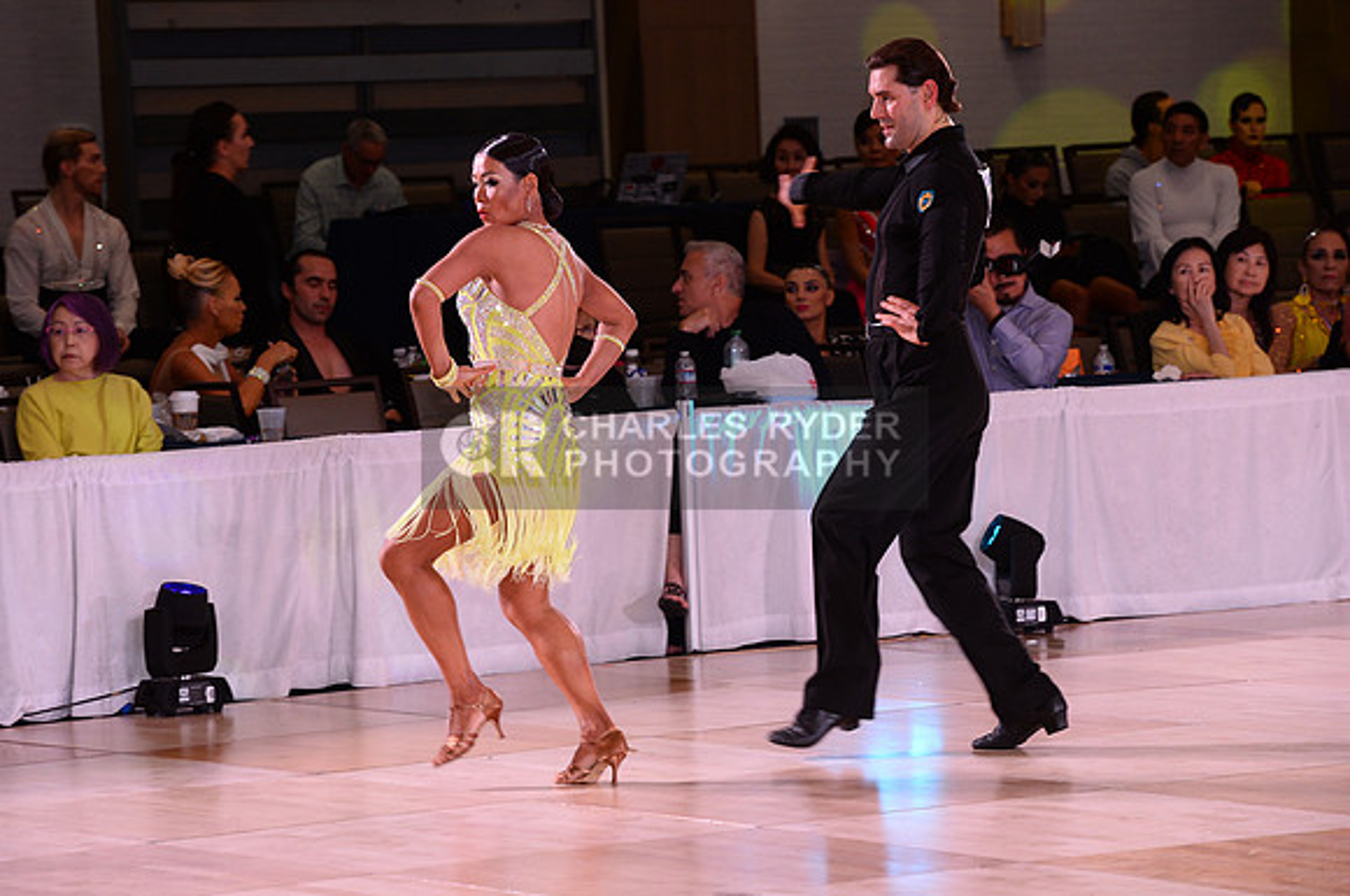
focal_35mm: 170
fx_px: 6366
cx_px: 675
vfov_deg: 8.1
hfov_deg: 12.1
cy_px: 448
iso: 1250
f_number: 5.6
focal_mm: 170
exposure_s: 1/125
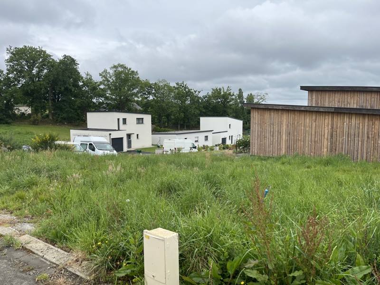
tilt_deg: -5.8
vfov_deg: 53.1
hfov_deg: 67.3
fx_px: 285
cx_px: 190
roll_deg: -0.2
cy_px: 142
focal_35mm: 26
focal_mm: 5.1
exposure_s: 1/2268
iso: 50
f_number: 1.6
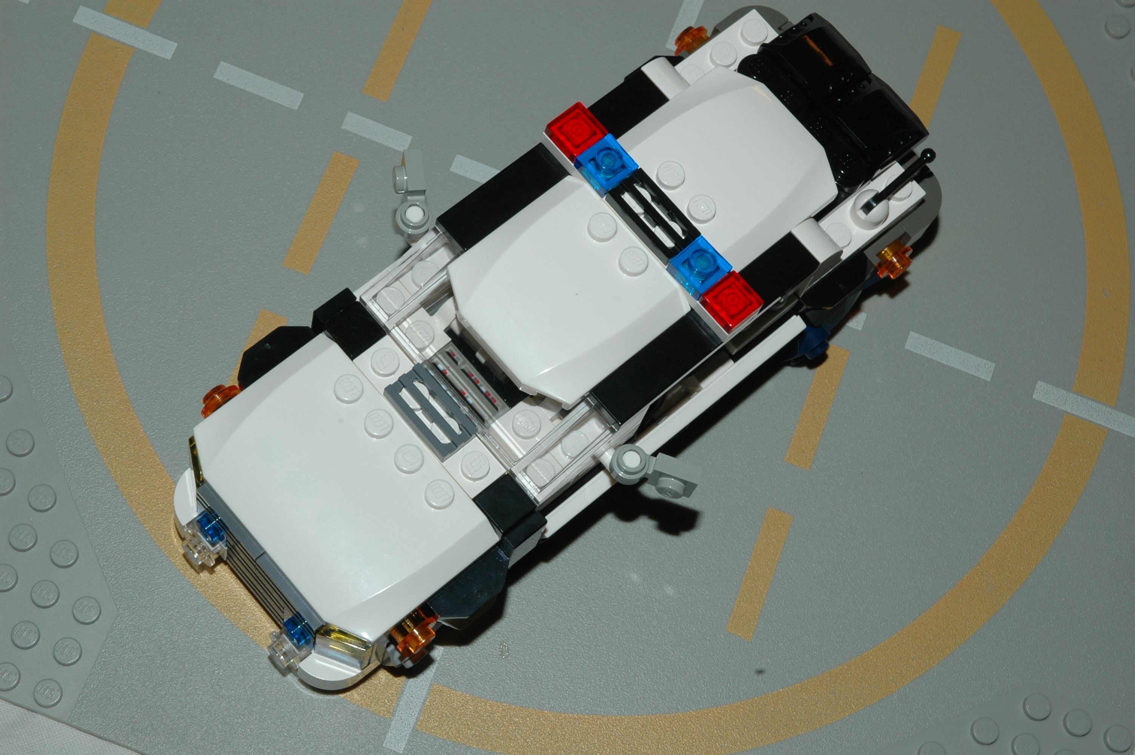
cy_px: 378
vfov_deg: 18.1
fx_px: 2362
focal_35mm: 75
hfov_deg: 27.0
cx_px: 568
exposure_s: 1/60
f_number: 18
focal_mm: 50
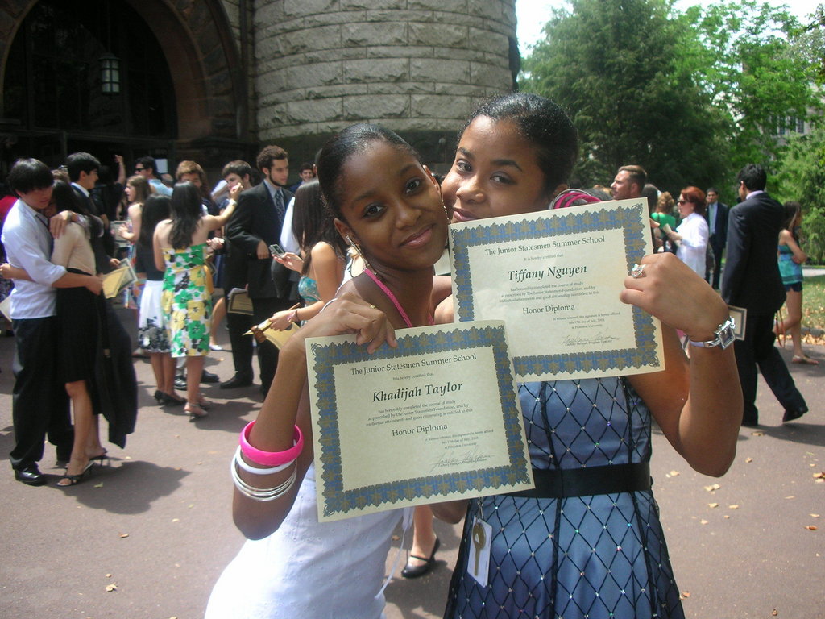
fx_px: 834
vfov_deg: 40.7
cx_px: 412
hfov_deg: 52.6
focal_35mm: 35
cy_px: 310
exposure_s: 1/184
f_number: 3
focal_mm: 5.8
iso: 50
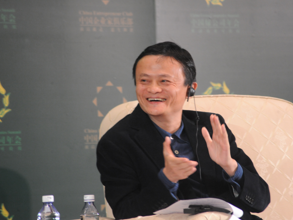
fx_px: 2759
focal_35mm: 326
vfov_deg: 4.6
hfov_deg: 6.1
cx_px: 164
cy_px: 110
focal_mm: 300
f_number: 5.6
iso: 3200
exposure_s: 1/160
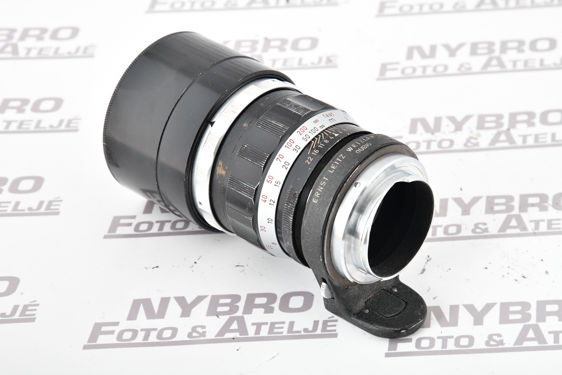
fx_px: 1873
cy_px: 188
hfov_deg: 17.1
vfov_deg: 11.4
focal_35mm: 120
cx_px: 281
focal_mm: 120
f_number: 14
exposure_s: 1/200
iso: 3200
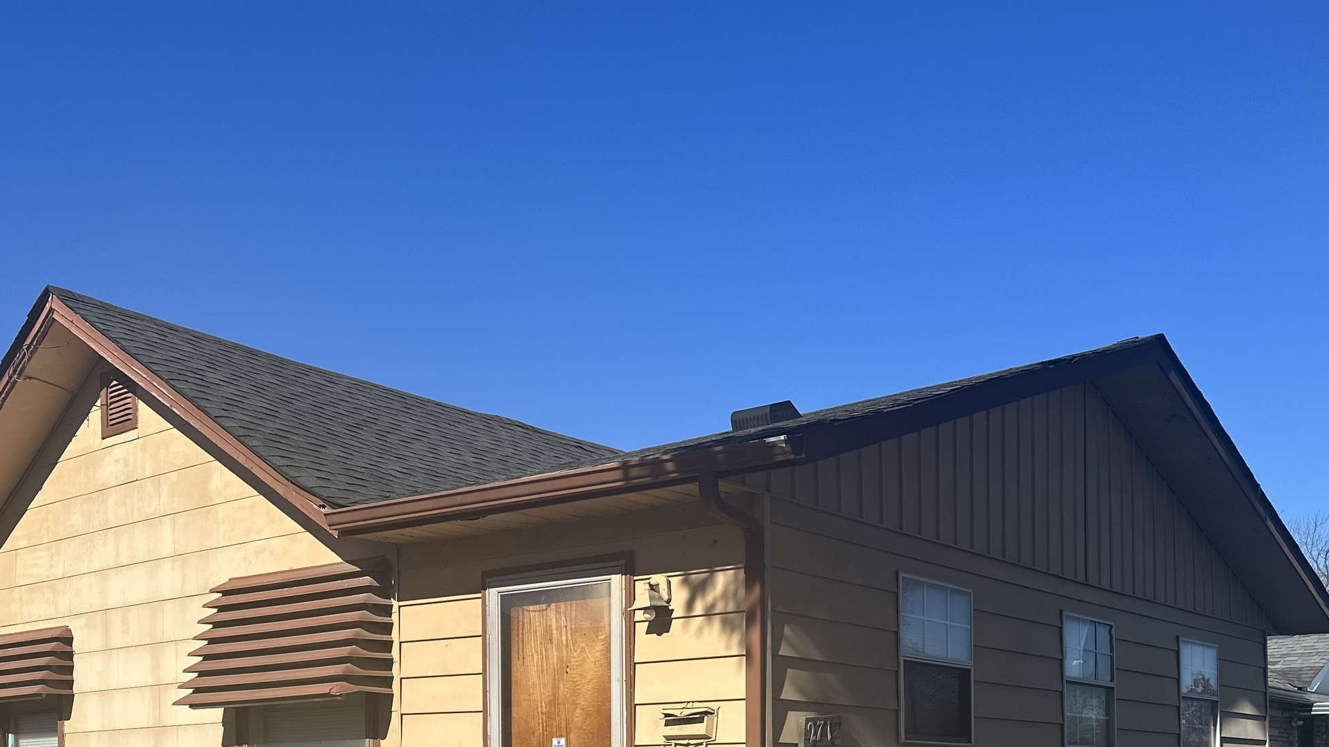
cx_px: 653
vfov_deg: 27.3
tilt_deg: +1.2
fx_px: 1445
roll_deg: +0.2
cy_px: 750
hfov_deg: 49.4
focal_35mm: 41
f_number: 1.78
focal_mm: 6.86
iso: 80
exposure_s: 1/6623
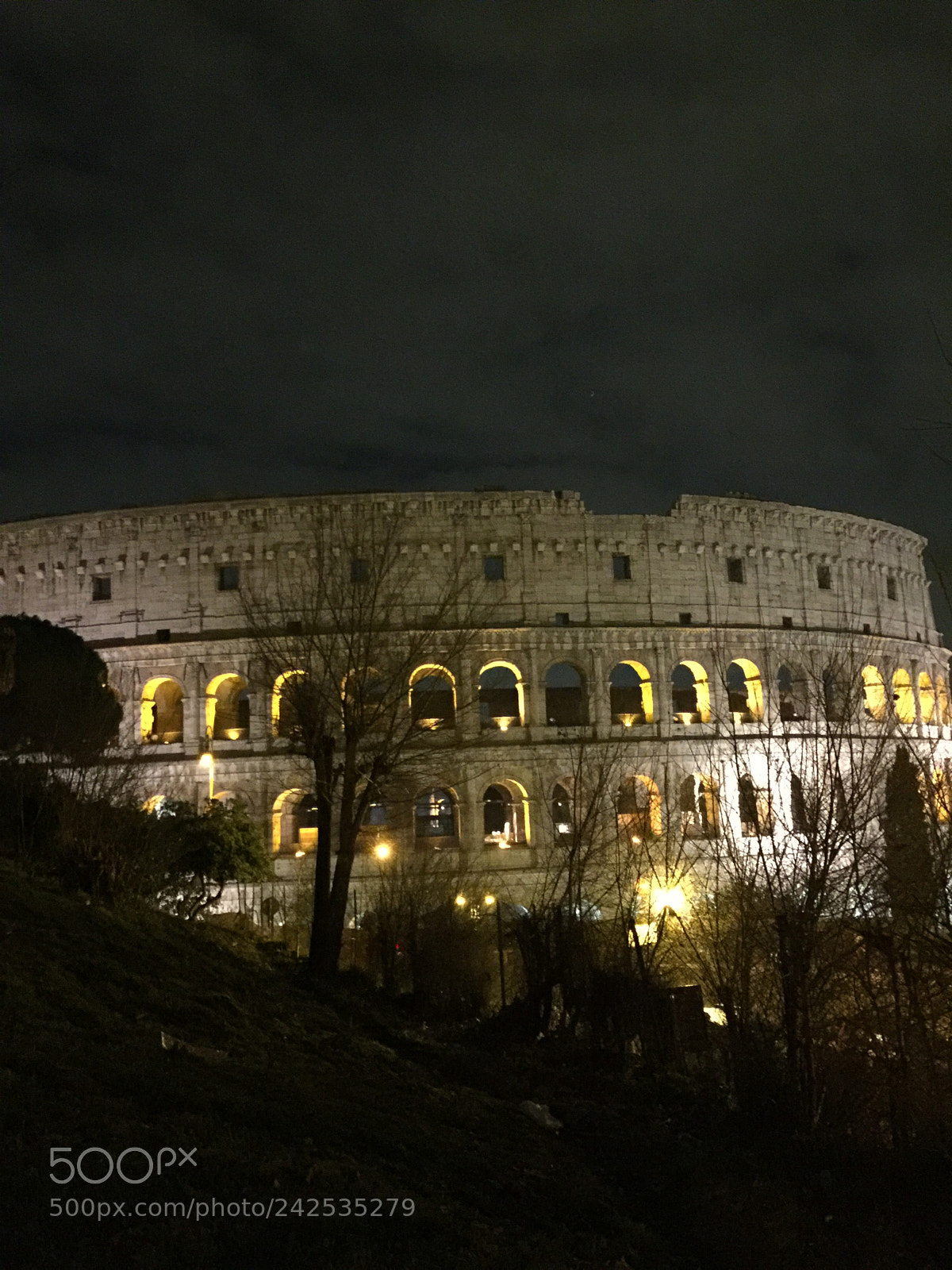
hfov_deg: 48.2
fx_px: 1063
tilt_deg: +10.9
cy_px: 635
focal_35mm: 29
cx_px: 476
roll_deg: +2.3
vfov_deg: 61.7
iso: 400
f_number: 2.2
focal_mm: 4.15
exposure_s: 1/4
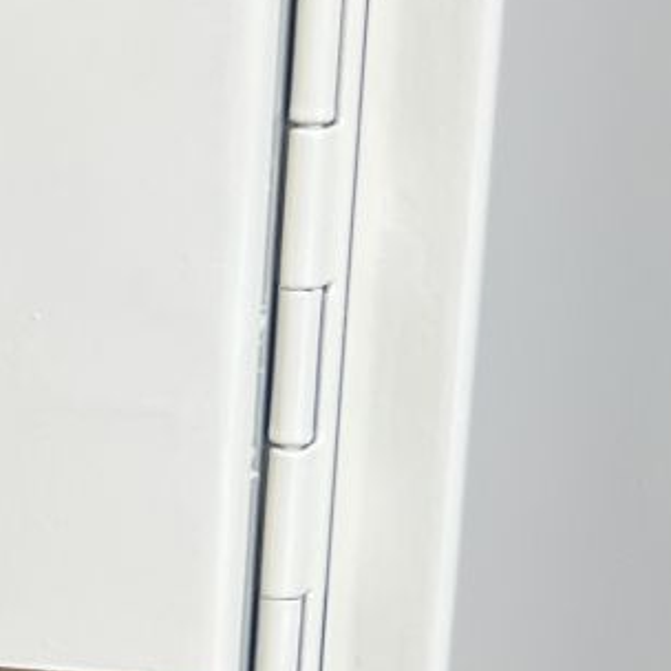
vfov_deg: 12.1
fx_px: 3092
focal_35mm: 141
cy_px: 844
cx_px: -470
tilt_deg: -20.2
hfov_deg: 11.6
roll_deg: +0.7
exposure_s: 1/327
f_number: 1.5
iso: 50
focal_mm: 5.7
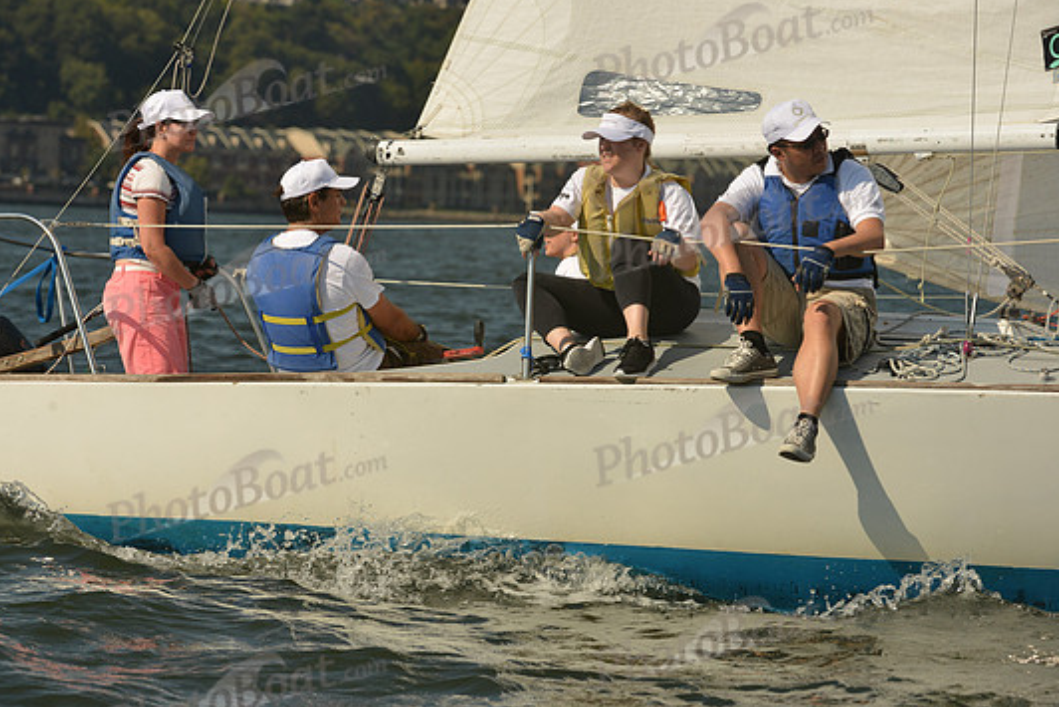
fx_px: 6738
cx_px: 492
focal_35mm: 229
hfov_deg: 9.0
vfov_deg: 6.0
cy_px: 359
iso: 320
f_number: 8
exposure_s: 1/1250
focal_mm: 210
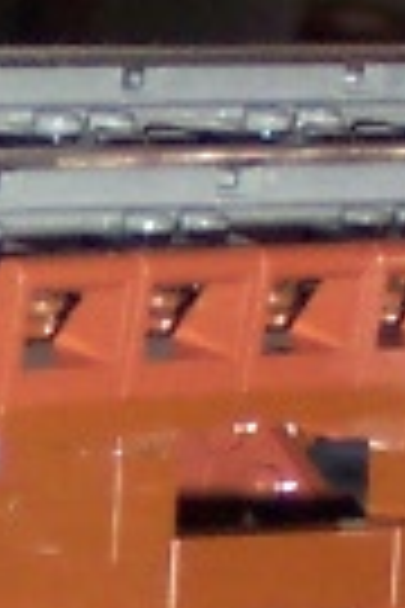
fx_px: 10259
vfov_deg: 3.4
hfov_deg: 2.3
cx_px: -292
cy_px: 1239
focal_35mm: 608
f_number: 4
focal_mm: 16
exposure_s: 1/60
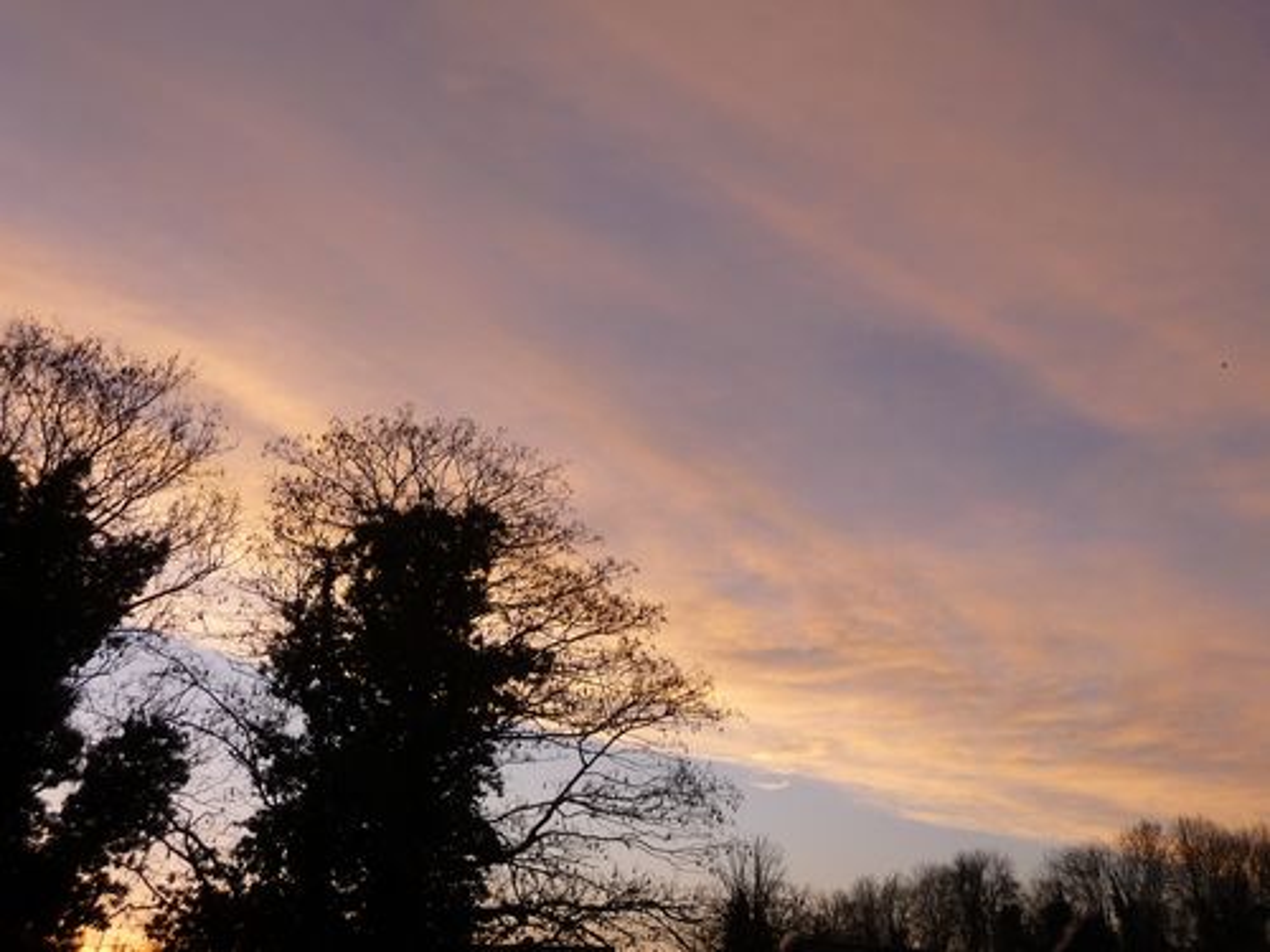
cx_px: 635
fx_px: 1394
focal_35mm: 38
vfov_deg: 37.7
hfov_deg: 49.0
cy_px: 476
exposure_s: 1/160
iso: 100
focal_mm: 6.3
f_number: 3.8
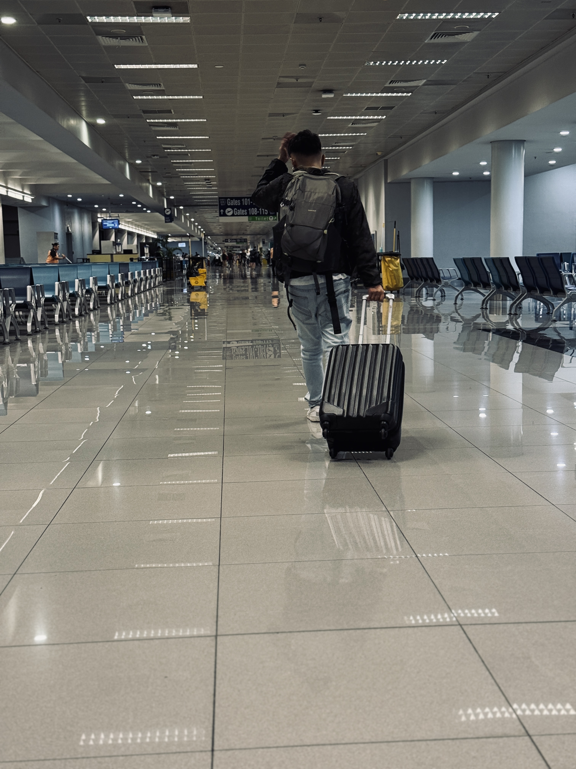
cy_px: 384
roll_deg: +0.5
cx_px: 288
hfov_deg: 30.3
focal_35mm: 48
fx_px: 1065
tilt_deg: -5.7
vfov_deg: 39.7
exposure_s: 1/60
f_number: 1.78
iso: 160
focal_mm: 6.76
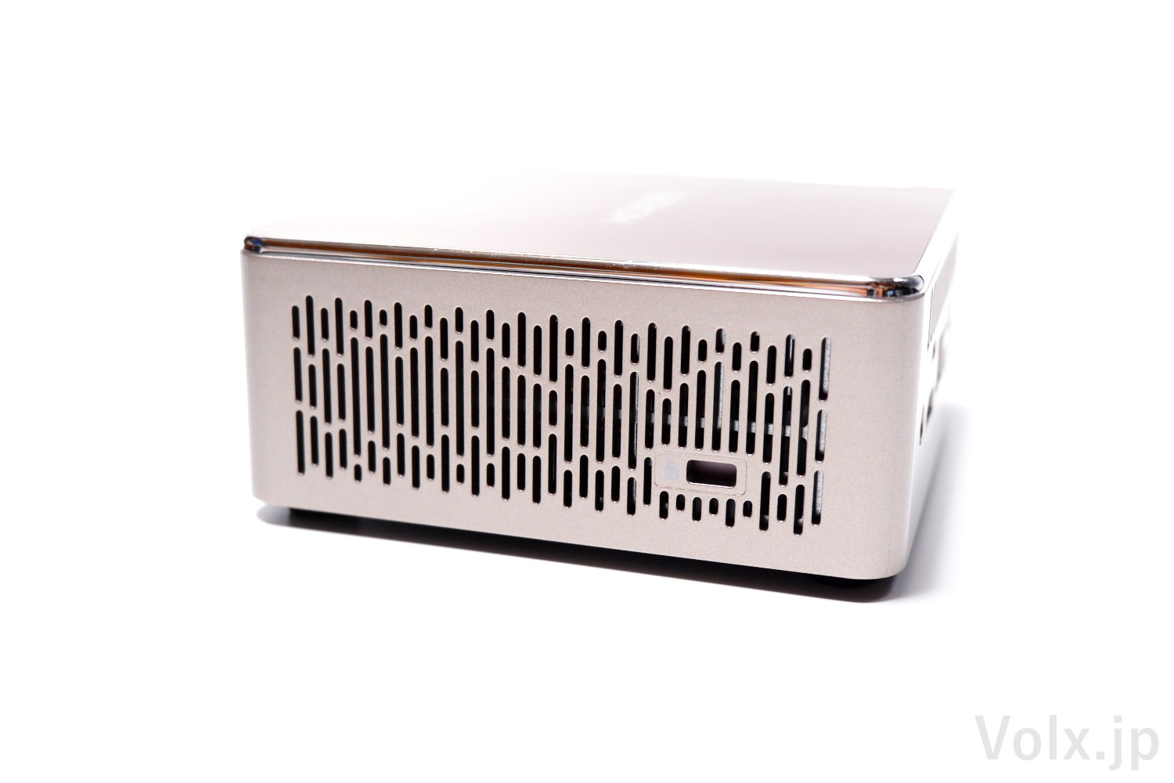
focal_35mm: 42
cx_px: 587
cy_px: 392
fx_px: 1370
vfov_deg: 31.9
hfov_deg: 46.4
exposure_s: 1/42
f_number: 4.5
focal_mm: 28
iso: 500
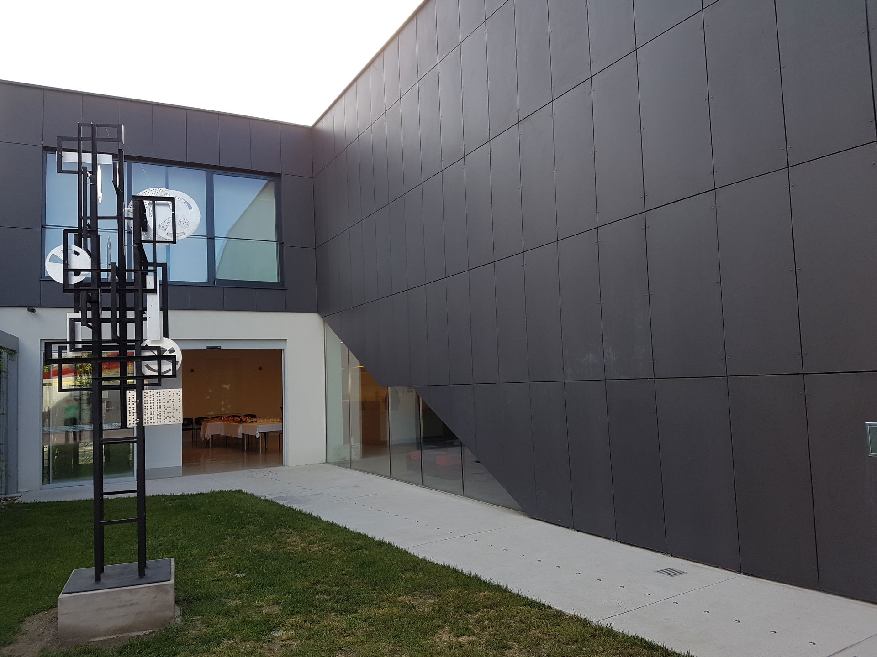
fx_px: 659
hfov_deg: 67.3
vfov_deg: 53.1
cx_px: 438
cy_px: 328
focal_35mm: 26
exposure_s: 1/814
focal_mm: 4.2
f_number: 1.7
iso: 50
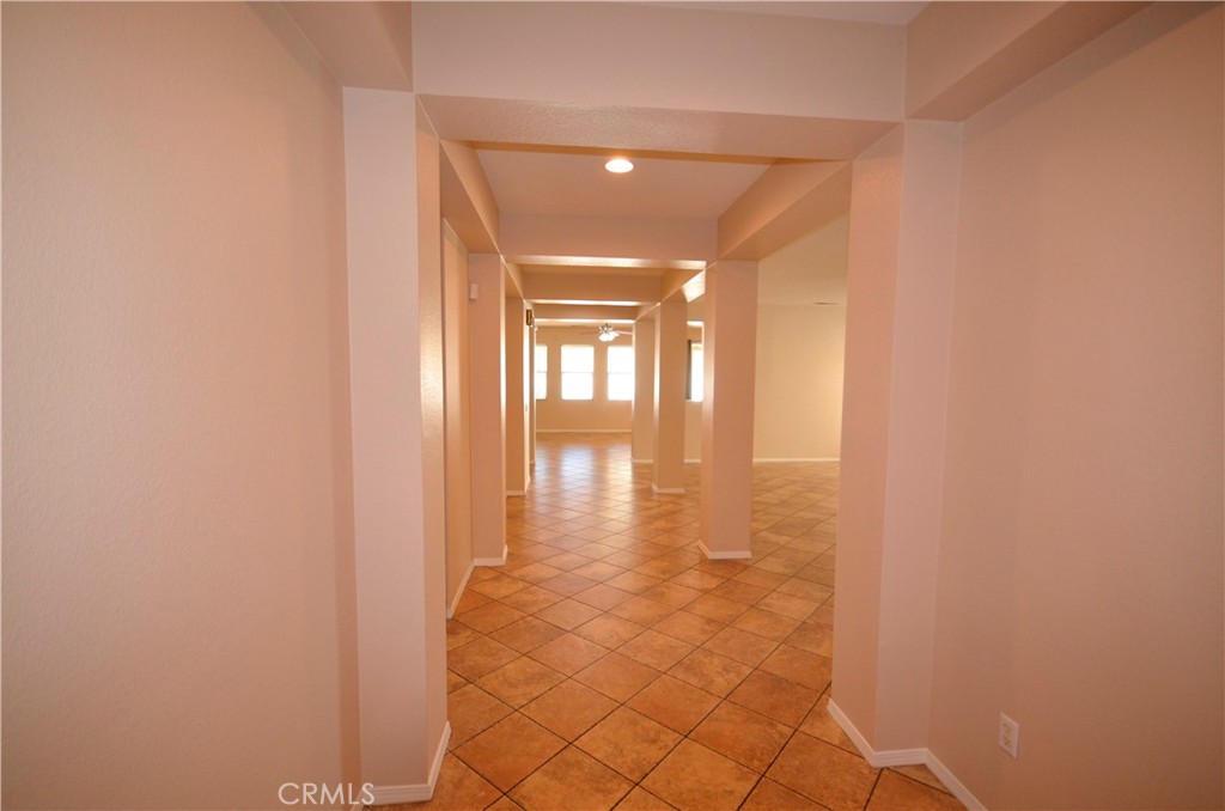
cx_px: 612
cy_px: 406
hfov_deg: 100.5
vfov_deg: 77.1
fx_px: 509
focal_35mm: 15
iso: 560
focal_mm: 10
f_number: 4
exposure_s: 1/60
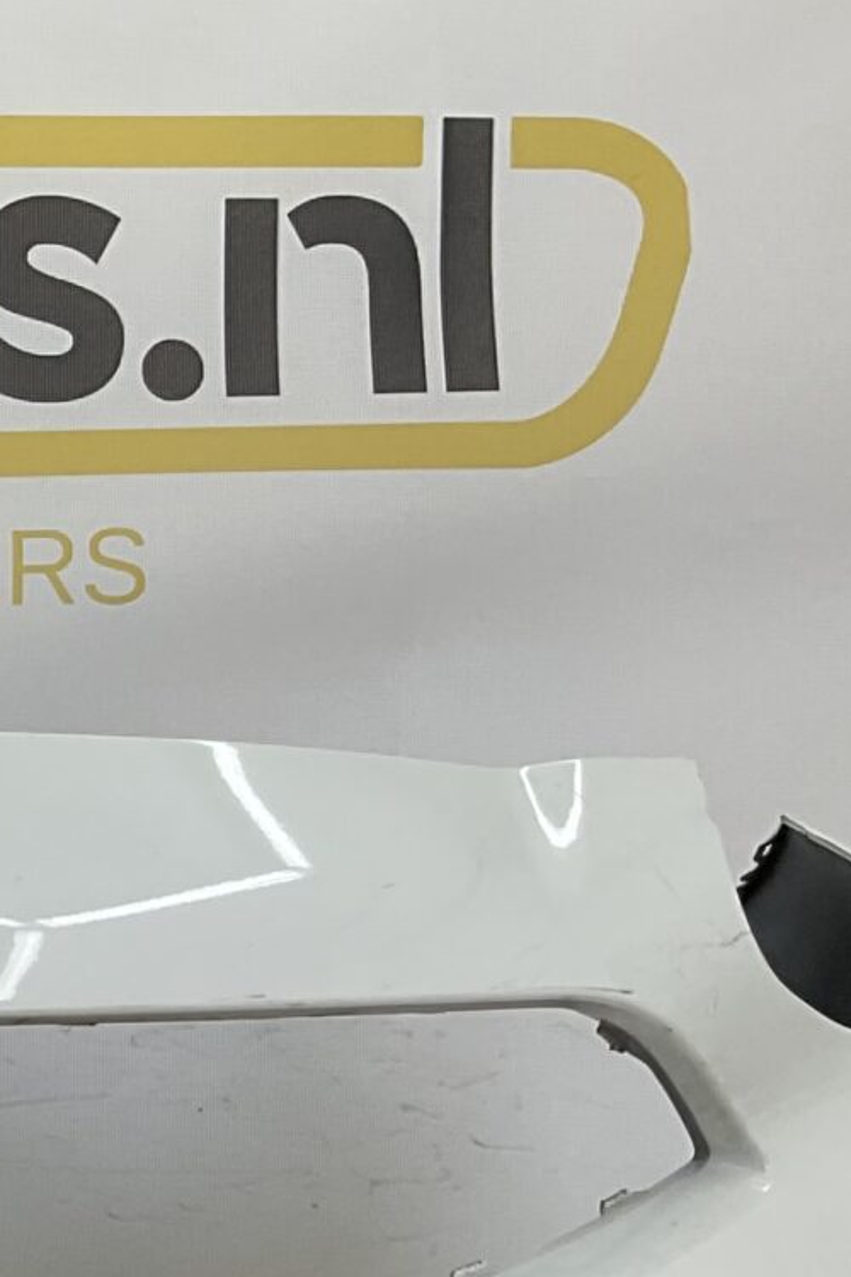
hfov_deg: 11.9
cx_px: -831
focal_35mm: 103
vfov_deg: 19.1
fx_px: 3652
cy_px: 1386
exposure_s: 1/231
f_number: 1.8
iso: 16
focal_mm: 3
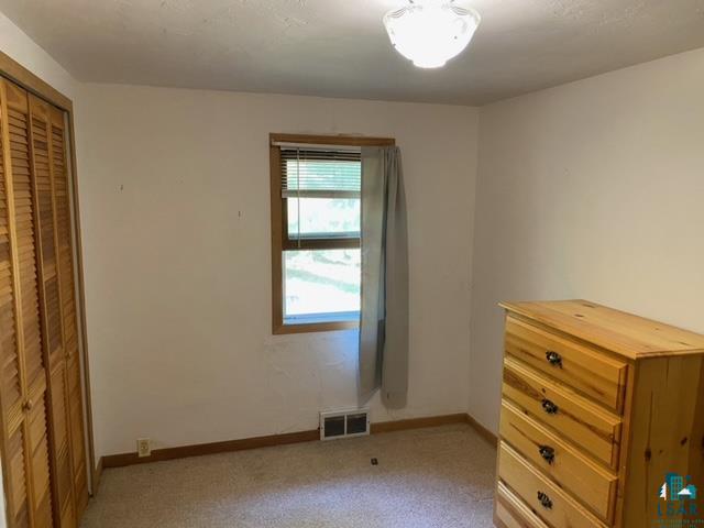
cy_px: 264
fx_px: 529
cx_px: 352
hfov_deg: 67.3
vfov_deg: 53.1
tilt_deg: -7.1
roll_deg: -1.0
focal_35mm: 26
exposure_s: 1/60
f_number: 1.8
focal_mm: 4.25
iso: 400
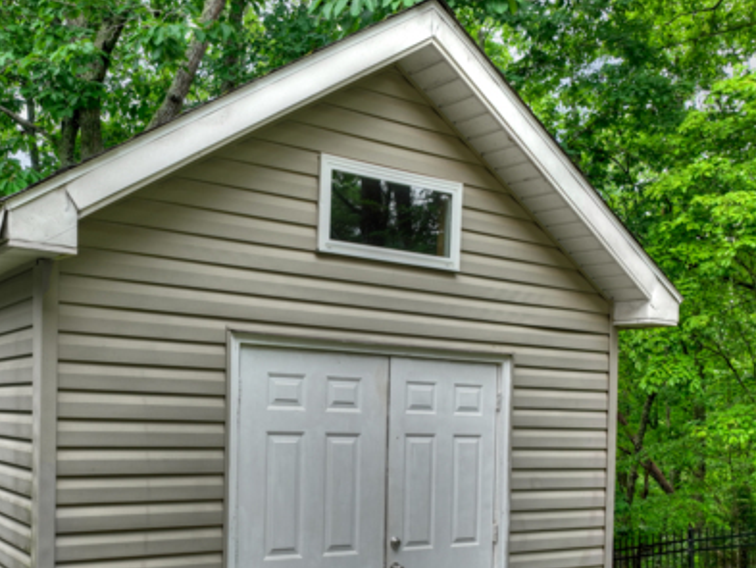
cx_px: 274
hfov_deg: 47.3
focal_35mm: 39
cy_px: 417
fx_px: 852
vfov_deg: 36.1
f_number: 2.8
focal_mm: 12.3
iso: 200
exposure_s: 1/400
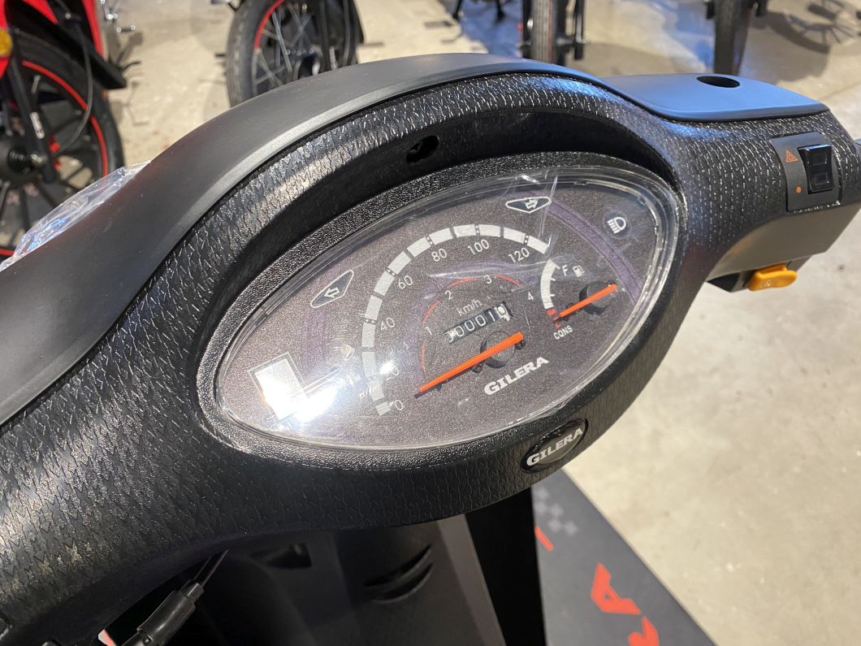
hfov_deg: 67.3
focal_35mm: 26
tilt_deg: -51.2
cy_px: 323
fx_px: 647
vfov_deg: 53.1
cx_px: 430
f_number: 1.8
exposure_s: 1/50
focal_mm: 4.25
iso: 160
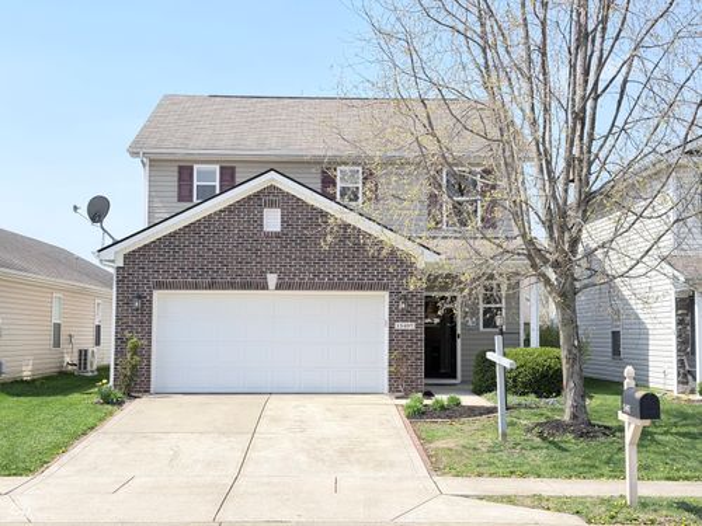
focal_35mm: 48
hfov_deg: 39.7
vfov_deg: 30.3
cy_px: 263
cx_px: 351
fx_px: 973
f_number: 1.78
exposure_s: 1/2577
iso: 80
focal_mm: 6.76
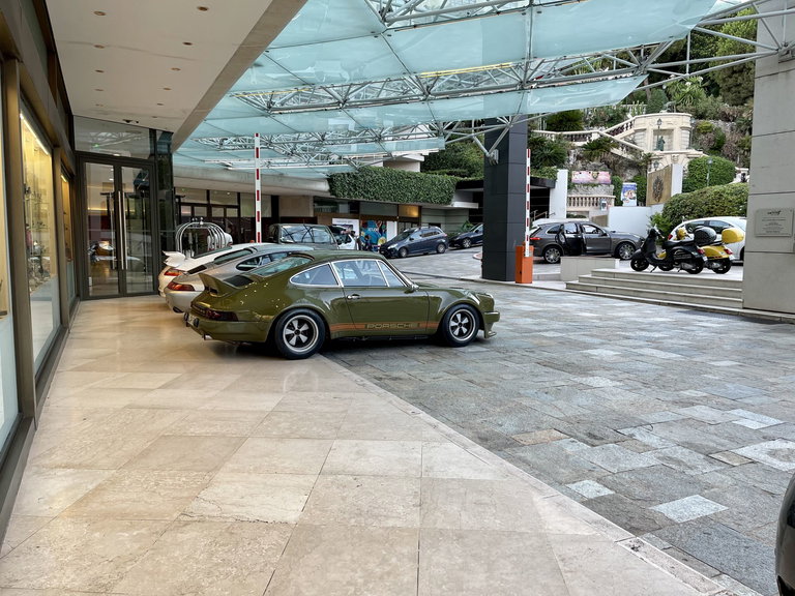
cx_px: 398
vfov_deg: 53.1
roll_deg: +0.1
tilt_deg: -6.6
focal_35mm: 26
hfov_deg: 67.3
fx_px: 597
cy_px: 298
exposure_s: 1/100
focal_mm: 5.1
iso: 64
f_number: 1.6
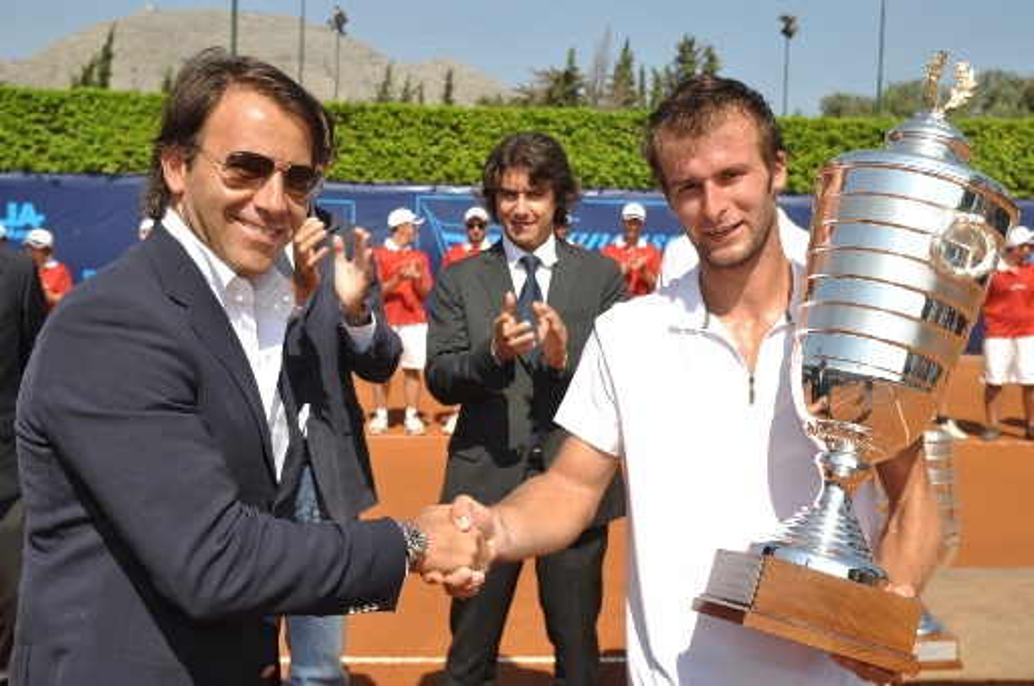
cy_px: 343
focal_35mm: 48
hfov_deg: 41.2
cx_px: 517
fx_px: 1377
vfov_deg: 28.0
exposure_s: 1/320
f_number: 6.3
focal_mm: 32
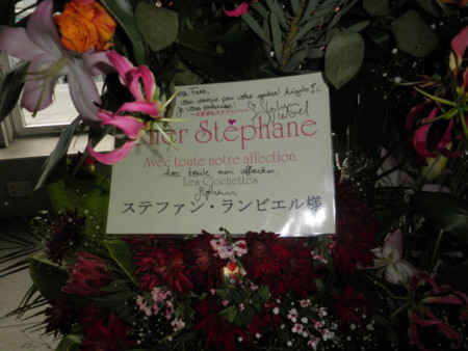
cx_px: 234
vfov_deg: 53.1
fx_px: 352
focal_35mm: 26
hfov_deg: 67.3
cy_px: 176
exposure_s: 1/30
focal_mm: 4.7
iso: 160
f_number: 7.9
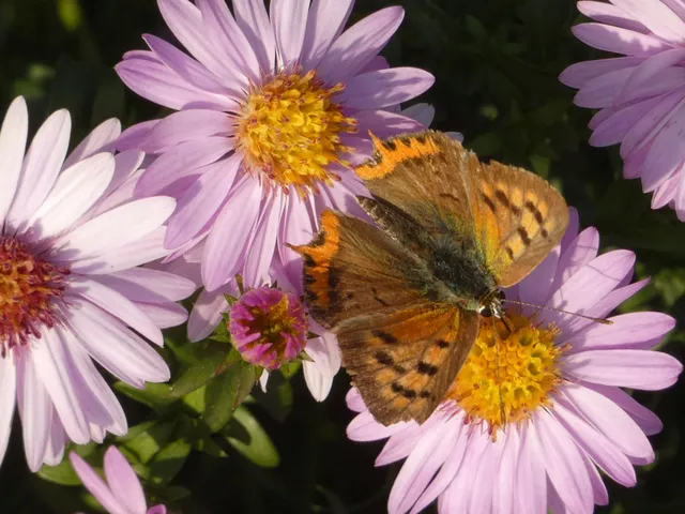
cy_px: 257
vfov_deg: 4.4
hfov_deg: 5.8
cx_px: 342
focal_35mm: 339
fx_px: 6708
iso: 80
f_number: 5.6
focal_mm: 60.8
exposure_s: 1/125
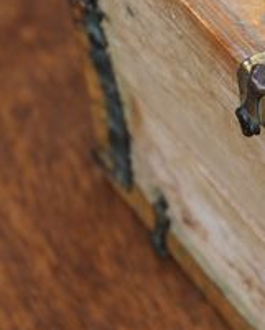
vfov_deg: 8.2
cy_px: 69
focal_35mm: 235
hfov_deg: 6.4
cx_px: 541
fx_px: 2302
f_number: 5.6
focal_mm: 48
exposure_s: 1/400
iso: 200
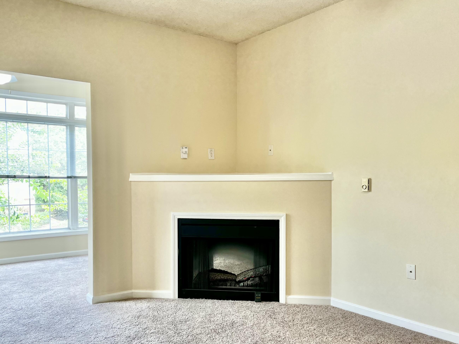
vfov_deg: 46.7
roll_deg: -0.4
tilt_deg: -2.8
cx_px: 211
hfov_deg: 59.9
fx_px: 398
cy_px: 197
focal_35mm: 30
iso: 64
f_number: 1.6
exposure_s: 1/60
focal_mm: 5.1
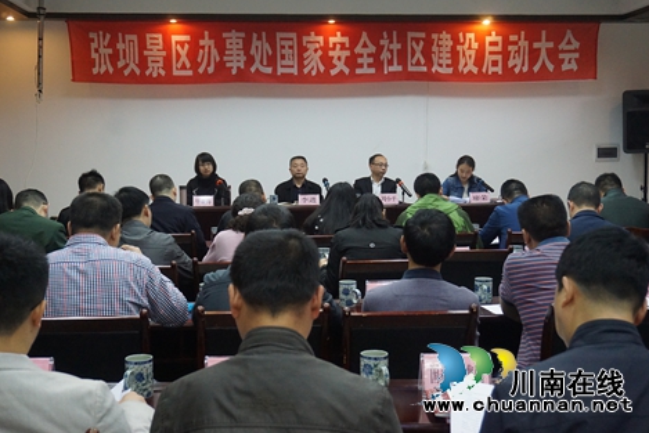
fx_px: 866
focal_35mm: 48
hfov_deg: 41.1
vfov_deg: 28.1
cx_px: 316
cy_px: 205
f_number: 5
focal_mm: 30
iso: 3200
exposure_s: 1/125
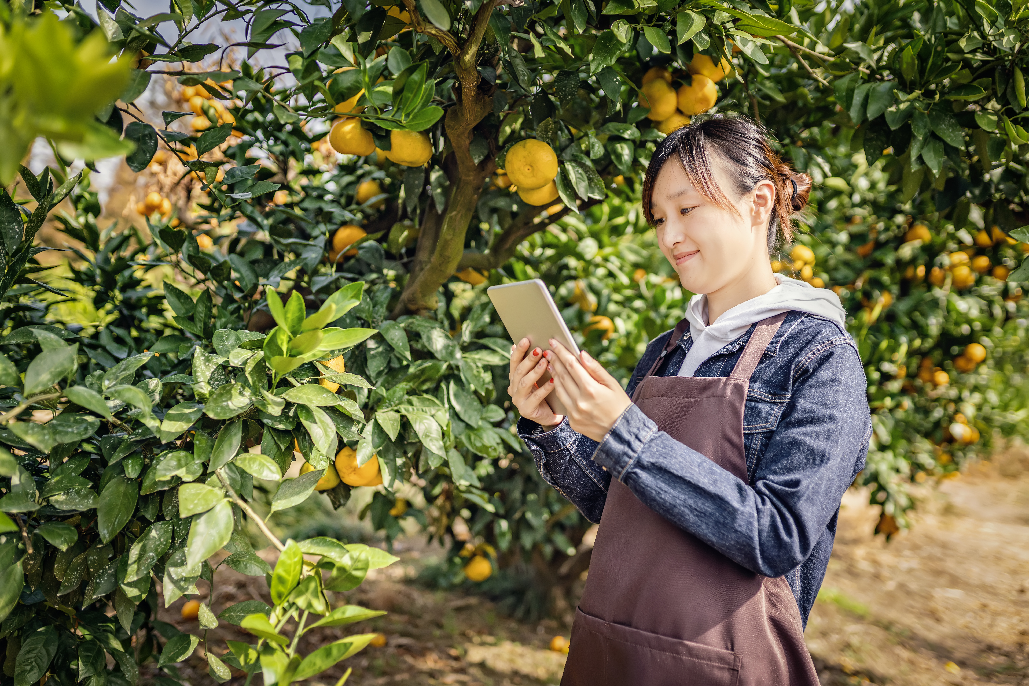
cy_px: 343
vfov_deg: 37.9
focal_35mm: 35
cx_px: 514
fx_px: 1000
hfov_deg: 54.4
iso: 100
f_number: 2
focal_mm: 35
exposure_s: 1/2000
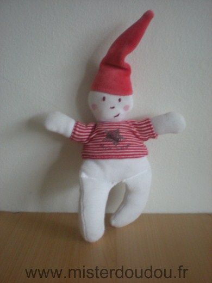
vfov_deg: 49.0
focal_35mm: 38
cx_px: 106
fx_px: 310
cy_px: 142
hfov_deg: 37.7
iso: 355
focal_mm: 6.3
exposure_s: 1/8
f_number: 3.1
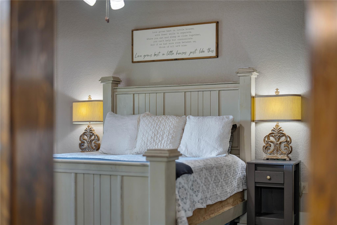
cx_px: 168
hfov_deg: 39.6
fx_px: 468
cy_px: 112
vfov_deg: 27.0
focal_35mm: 50
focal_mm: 50
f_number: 1.2
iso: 200
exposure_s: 1/25
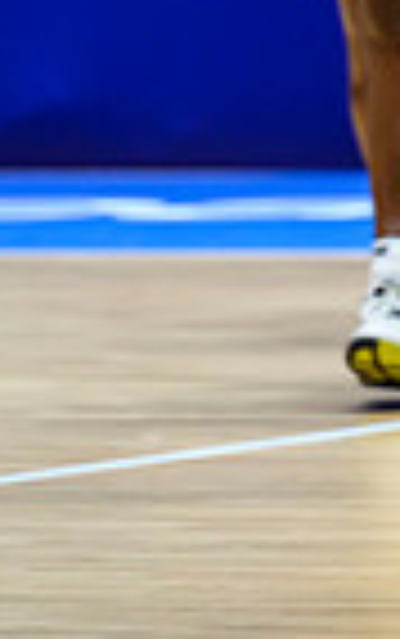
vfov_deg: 2.6
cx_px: 1183
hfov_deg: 1.6
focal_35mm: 807
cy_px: -410
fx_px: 14047
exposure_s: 1/1250
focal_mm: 155
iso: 2500
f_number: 3.5
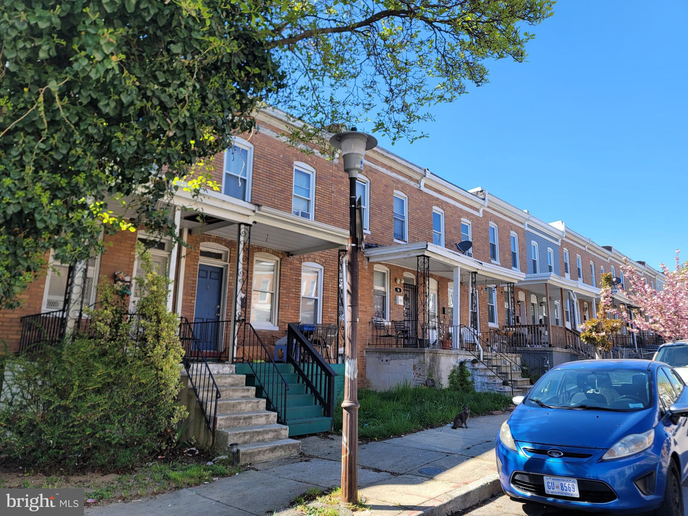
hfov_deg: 69.4
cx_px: 344
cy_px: 258
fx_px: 497
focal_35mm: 25
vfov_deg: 54.9
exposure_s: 1/315
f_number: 1.8
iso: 20
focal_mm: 7
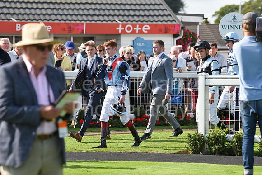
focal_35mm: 200
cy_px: 88
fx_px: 1456
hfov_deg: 10.3
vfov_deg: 6.9
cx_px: 131
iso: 400
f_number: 5.6
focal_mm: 200
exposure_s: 1/1250
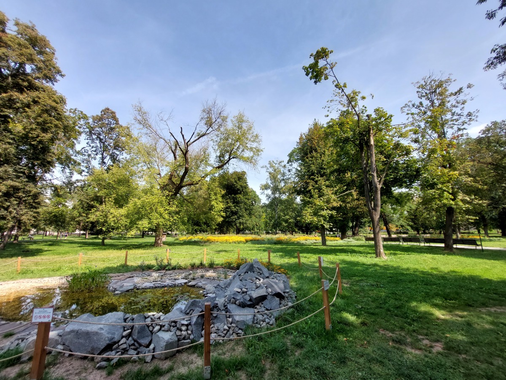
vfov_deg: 89.9
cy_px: 190
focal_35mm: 13
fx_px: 190
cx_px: 253
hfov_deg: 106.2
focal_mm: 1.74
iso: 50
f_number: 2.2
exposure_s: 1/835
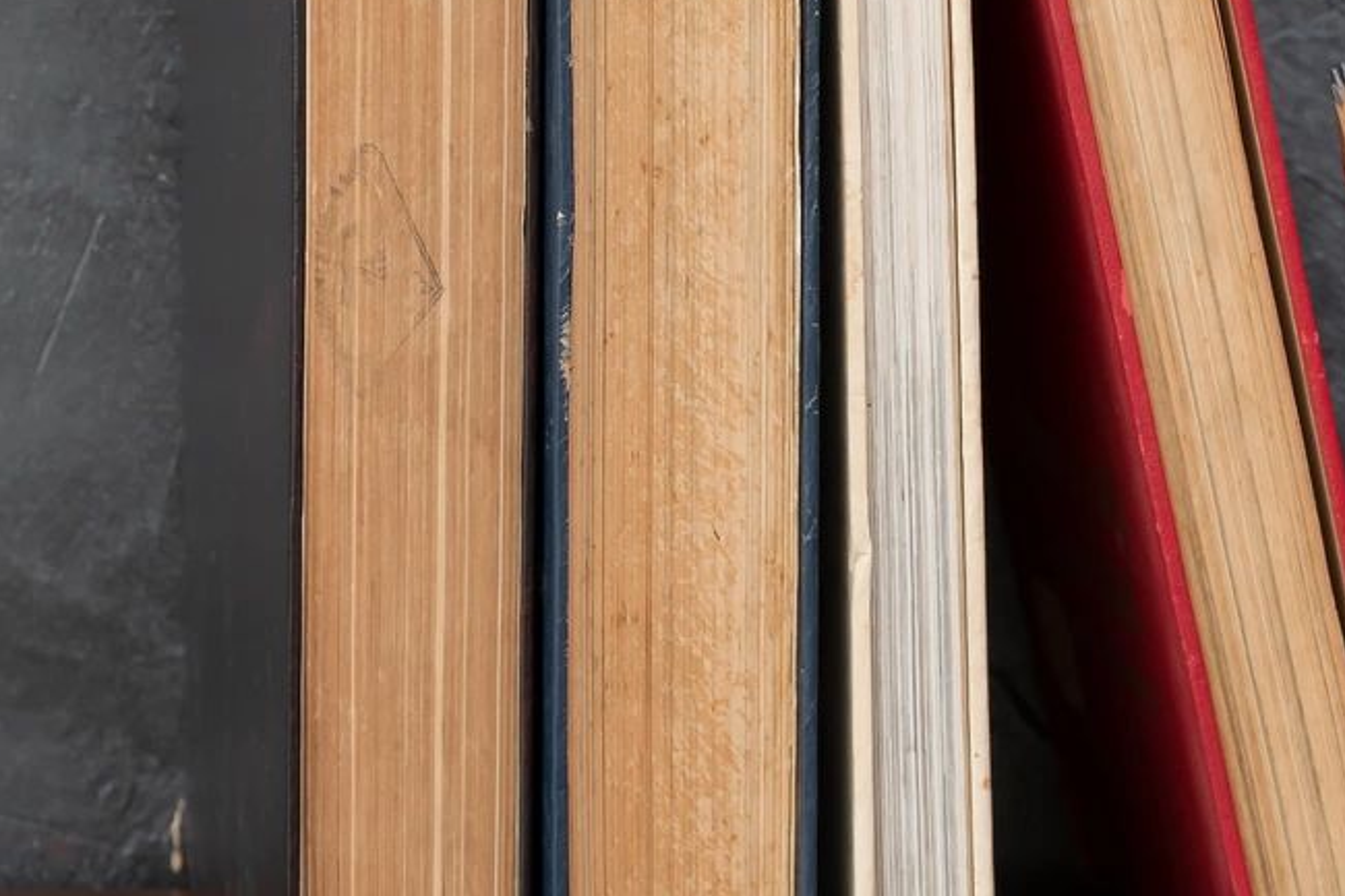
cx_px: -265
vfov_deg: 6.9
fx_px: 7358
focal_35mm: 197
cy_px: -282
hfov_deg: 10.3
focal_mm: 50
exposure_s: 1/100
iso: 200
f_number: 5
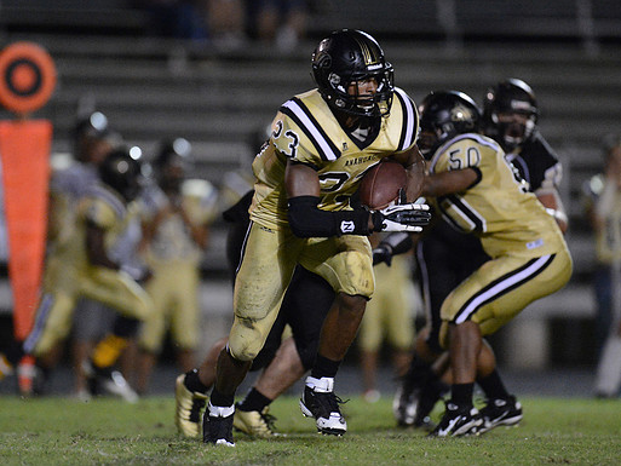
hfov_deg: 4.6
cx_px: 341
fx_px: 7806
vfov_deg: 3.4
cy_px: 233
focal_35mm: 435
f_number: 2.8
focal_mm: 400
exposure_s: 1/640
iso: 12800
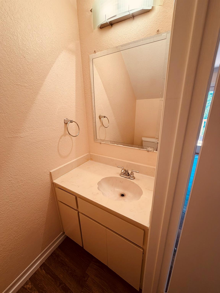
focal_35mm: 14
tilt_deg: -17.5
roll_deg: +1.2
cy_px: 146
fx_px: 119
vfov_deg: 102.1
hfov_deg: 85.7
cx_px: 110
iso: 125
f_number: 2.2
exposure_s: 1/120
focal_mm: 2.22
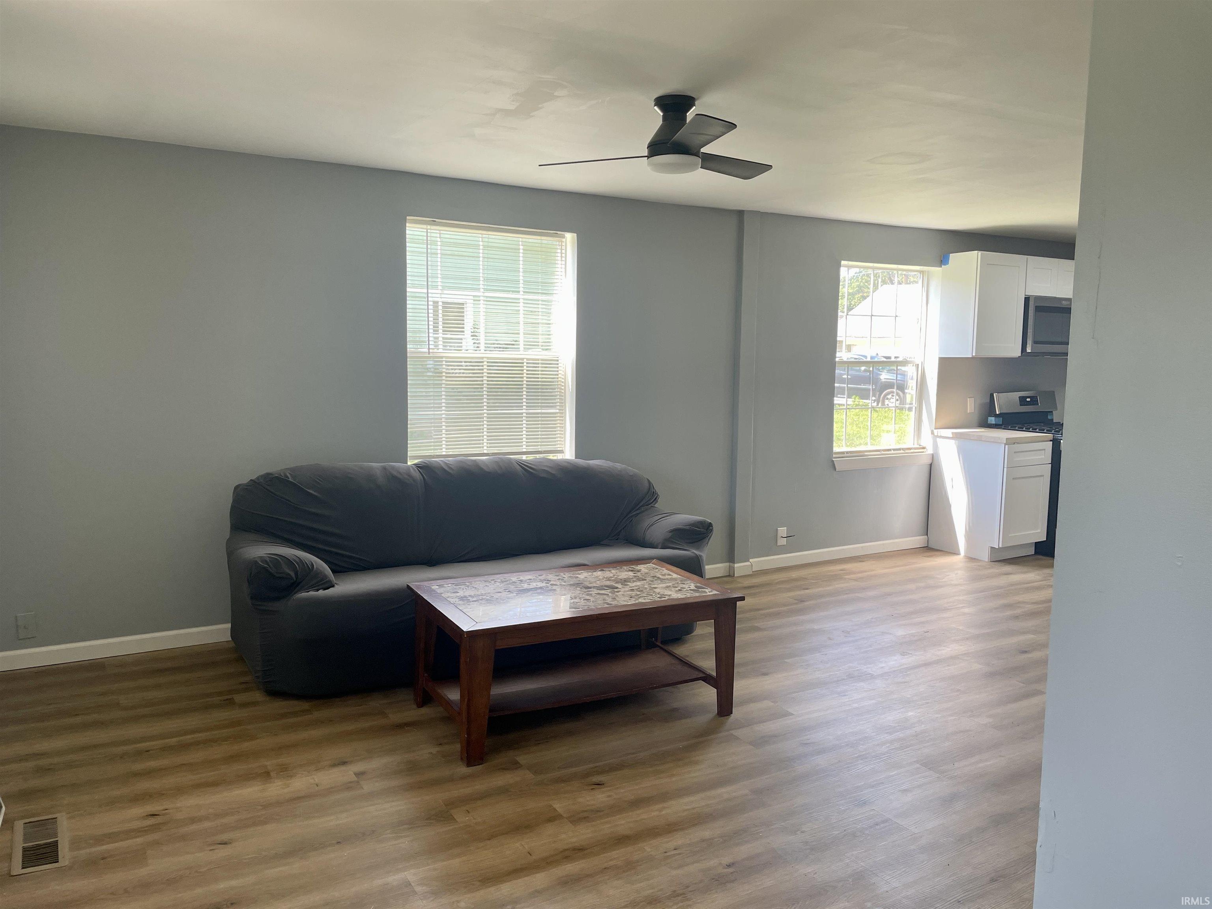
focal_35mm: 26
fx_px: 910
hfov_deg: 67.3
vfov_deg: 53.1
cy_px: 454
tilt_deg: -6.7
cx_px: 606
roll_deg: -0.3
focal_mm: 4.2
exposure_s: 1/121
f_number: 1.6
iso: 64
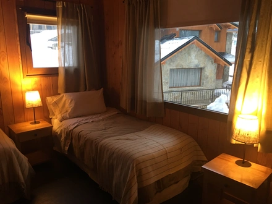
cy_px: 102
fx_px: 228
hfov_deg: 61.7
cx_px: 136
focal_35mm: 29
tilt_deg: -12.1
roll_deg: -0.3
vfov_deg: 48.2
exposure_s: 1/33
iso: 160
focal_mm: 4.15
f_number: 2.2
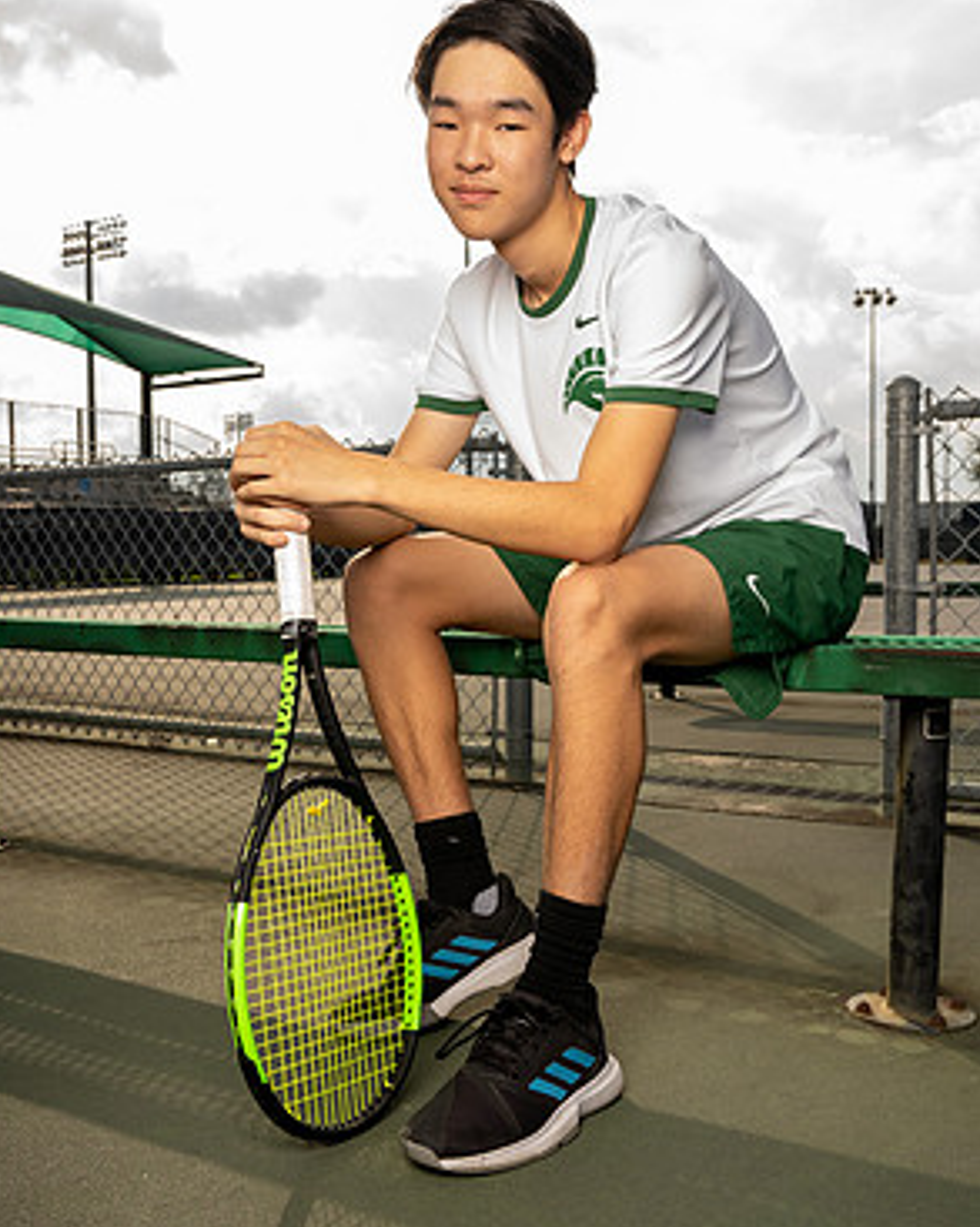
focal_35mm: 38
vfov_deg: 48.0
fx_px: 1379
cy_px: 615
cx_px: 482
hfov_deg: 39.1
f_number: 7.1
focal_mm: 33
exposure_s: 1/250
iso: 80
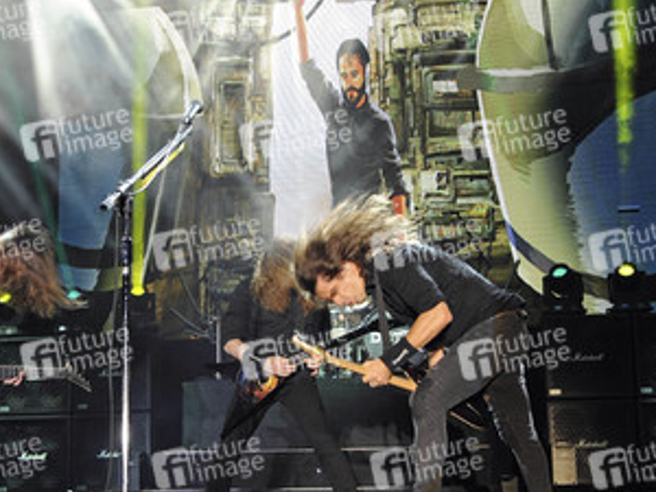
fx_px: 929
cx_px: 236
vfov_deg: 29.6
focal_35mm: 49
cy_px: 300
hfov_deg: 38.6
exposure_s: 1/250
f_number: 5
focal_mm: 34
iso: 1600
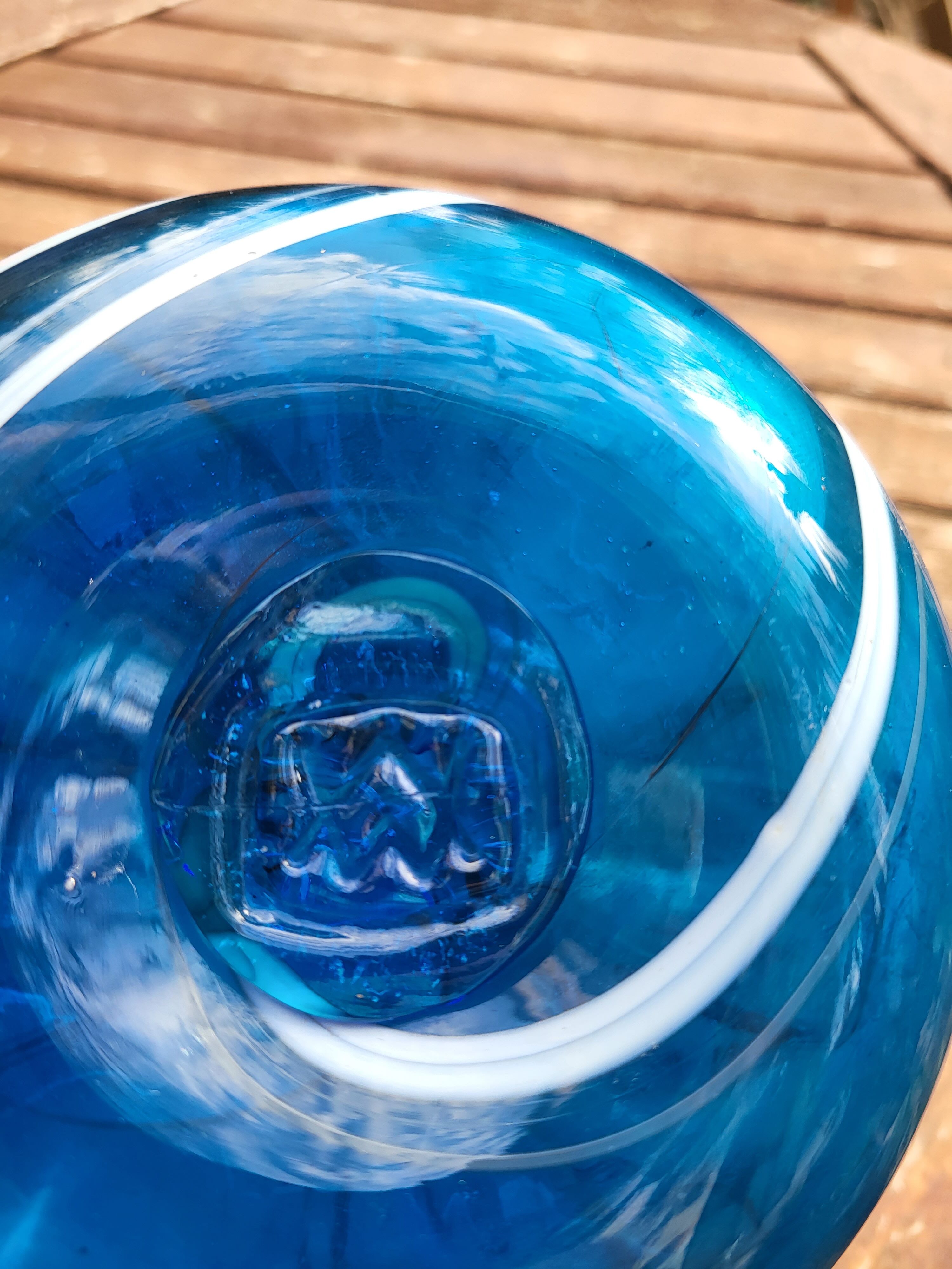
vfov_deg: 67.3
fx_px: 953
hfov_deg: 53.1
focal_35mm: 26
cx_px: 476
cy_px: 634
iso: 40
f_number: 1.8
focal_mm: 5.4
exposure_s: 1/218
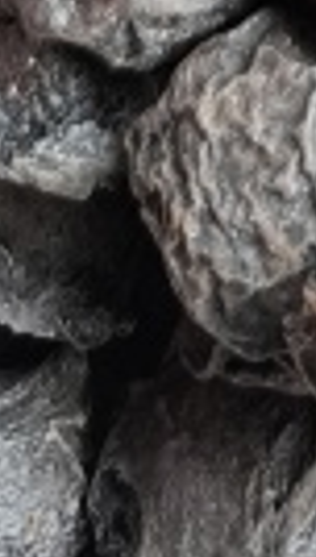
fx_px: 2946
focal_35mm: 199
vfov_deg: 8.3
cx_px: 890
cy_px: -1328
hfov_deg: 5.8
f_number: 1.65
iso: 250
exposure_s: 1/100
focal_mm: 6.14
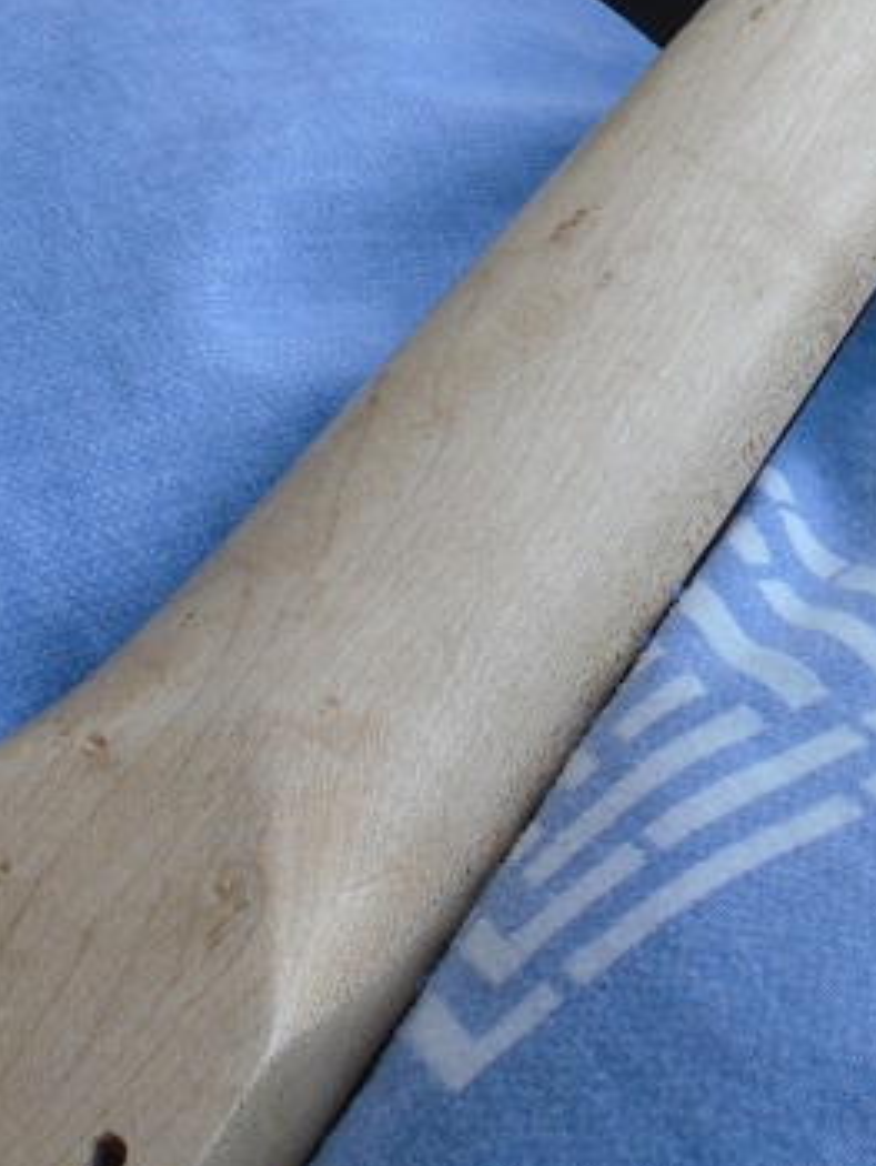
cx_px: 498
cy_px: 117
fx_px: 2191
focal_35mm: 65
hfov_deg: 22.6
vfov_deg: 28.6
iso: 100
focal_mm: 4.6
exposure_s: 1/60
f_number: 3.2
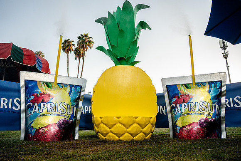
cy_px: 80
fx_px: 168
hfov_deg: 71.4
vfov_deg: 51.2
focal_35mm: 25
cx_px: 120
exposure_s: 1/200
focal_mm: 24
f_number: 4
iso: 320
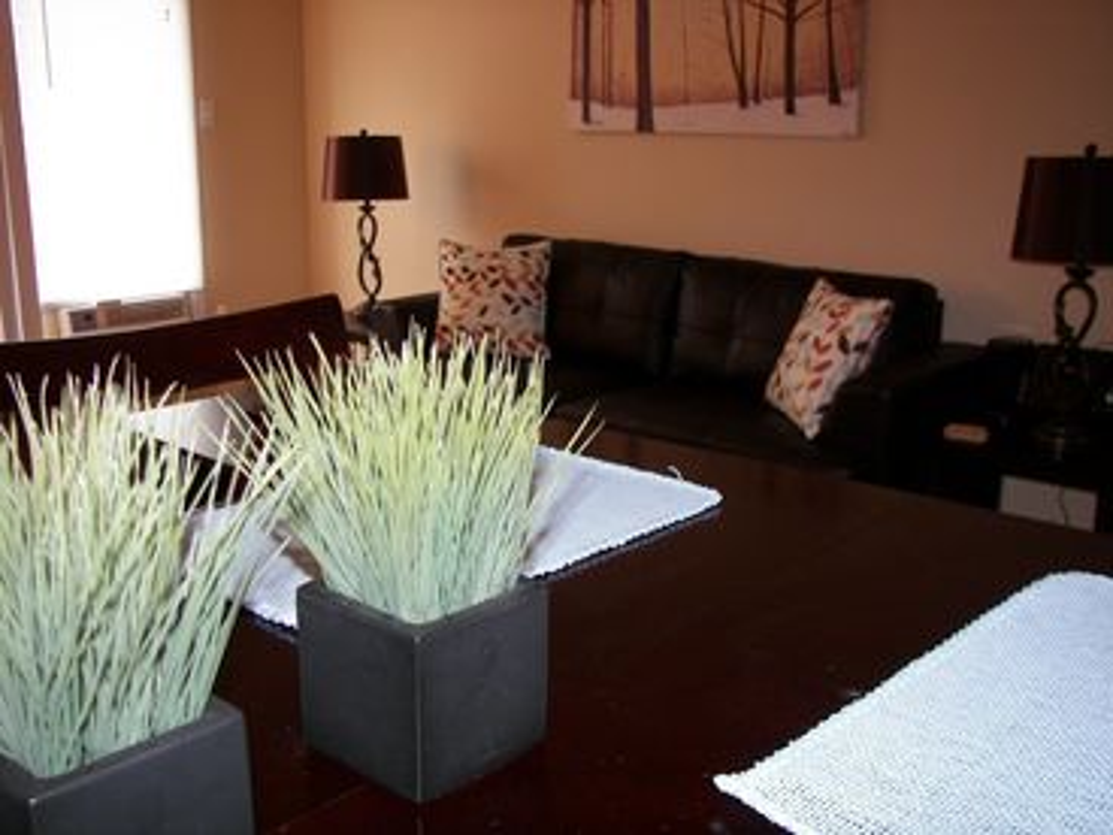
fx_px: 1157
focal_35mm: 36
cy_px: 418
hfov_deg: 51.4
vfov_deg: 39.7
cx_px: 556
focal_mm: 6
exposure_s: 1/30
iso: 100
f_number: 2.8
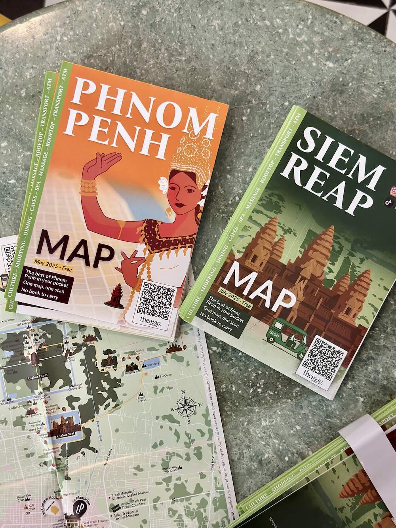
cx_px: 198
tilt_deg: -85.9
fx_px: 732
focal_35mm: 48
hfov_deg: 30.3
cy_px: 264
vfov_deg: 39.7
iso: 125
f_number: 1.78
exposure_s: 1/50
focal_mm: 6.86
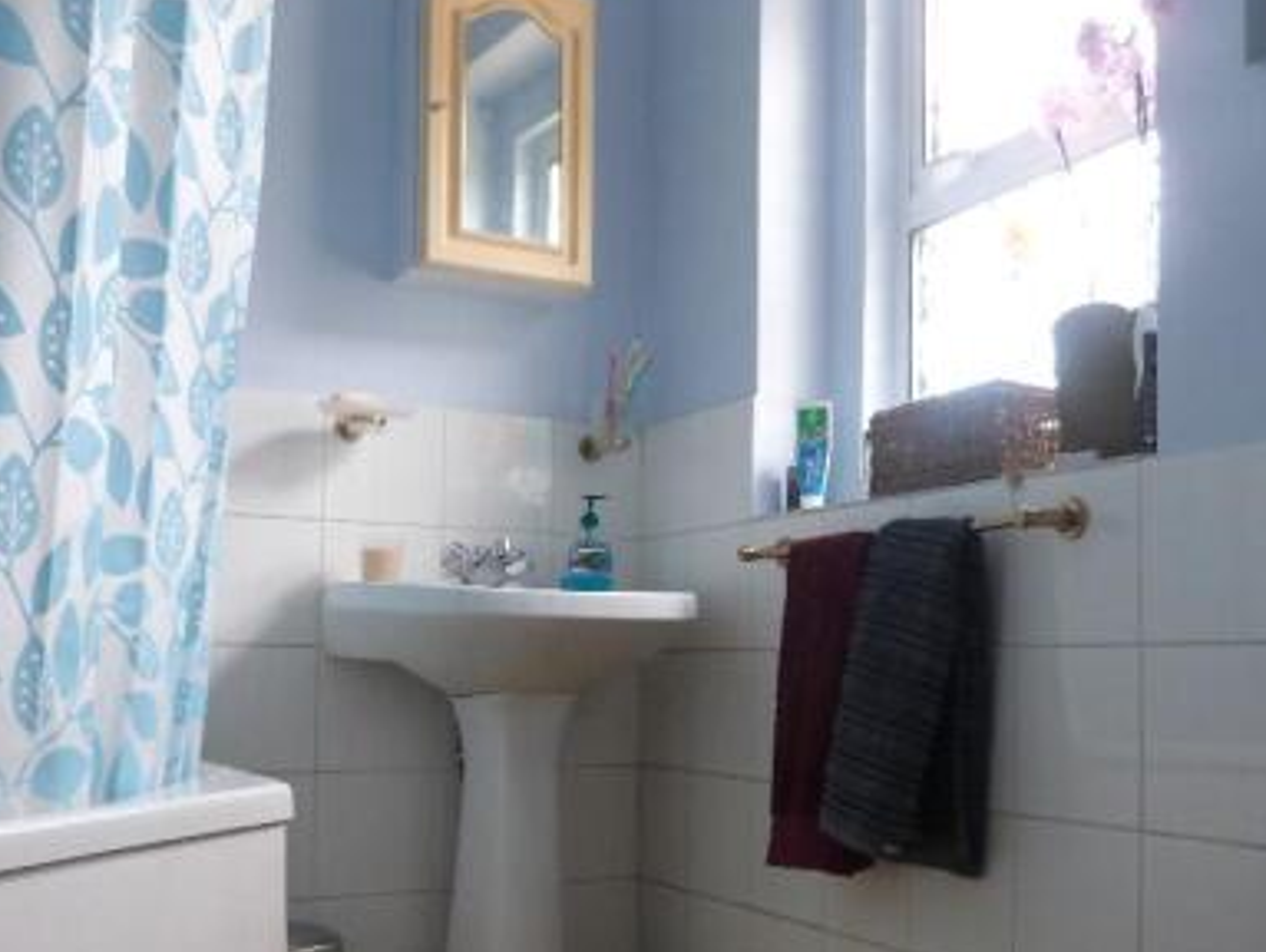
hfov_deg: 48.9
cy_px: 633
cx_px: 696
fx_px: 1391
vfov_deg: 37.4
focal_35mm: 38
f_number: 2.8
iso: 250
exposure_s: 1/60
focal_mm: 4.5
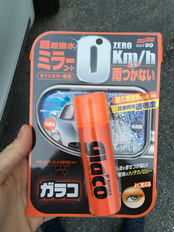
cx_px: 87
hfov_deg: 48.2
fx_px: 194
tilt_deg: -73.1
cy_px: 116
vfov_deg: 61.7
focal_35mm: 29
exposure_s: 1/33
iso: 32
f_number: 2.2
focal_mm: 4.15
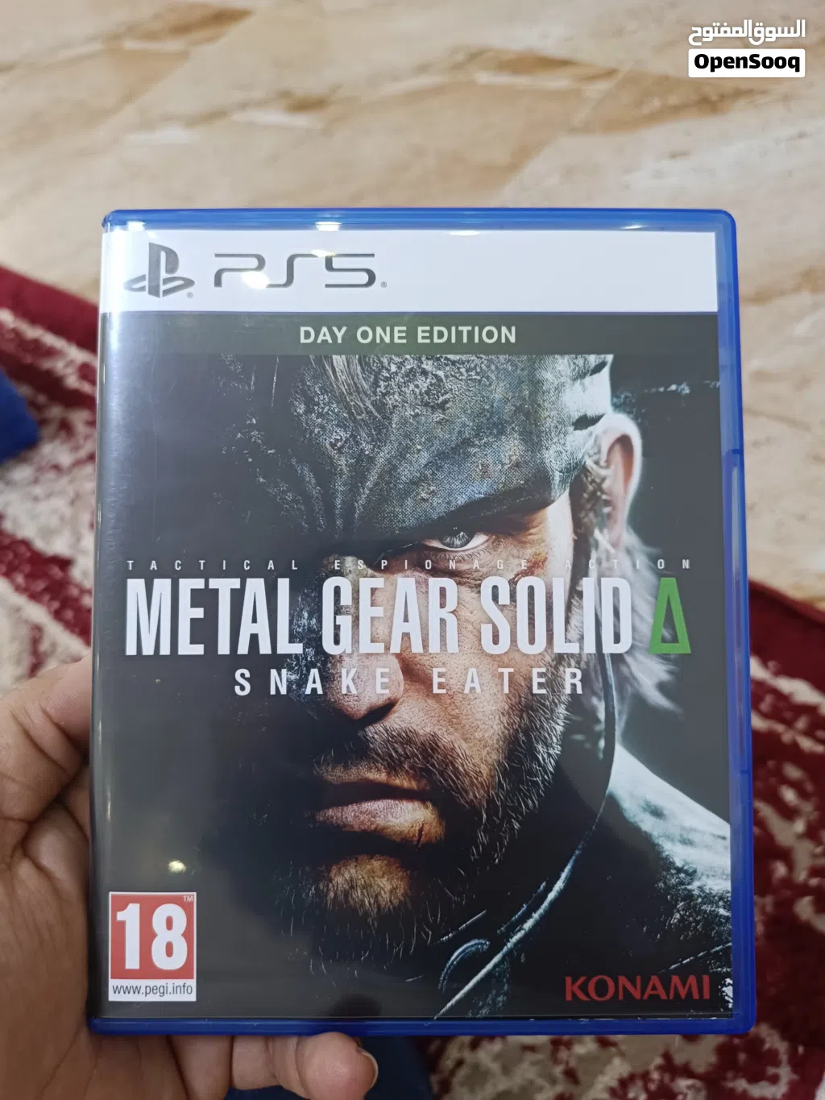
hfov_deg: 53.1
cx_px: 412
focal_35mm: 26
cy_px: 550
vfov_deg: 67.3
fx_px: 826
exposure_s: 1/33.3
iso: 200
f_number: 1.75
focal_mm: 5.25
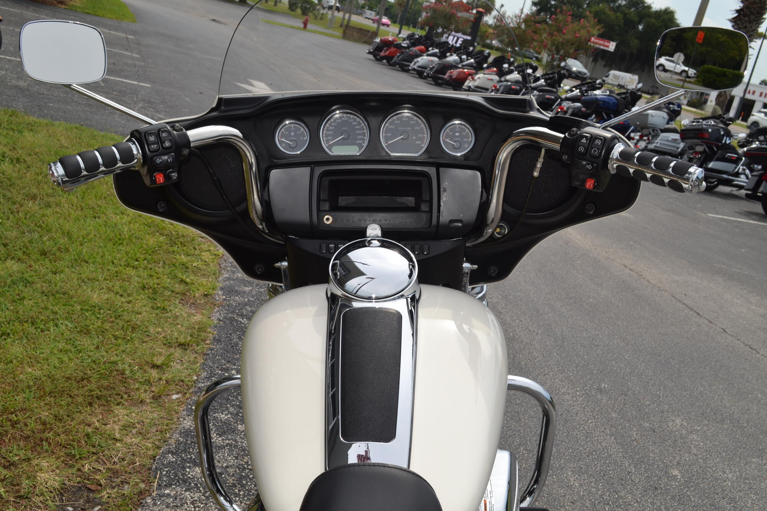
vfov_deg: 36.9
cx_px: 384
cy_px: 256
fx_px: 767
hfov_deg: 53.1
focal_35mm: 36
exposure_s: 1/200
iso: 100
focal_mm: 24
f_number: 10
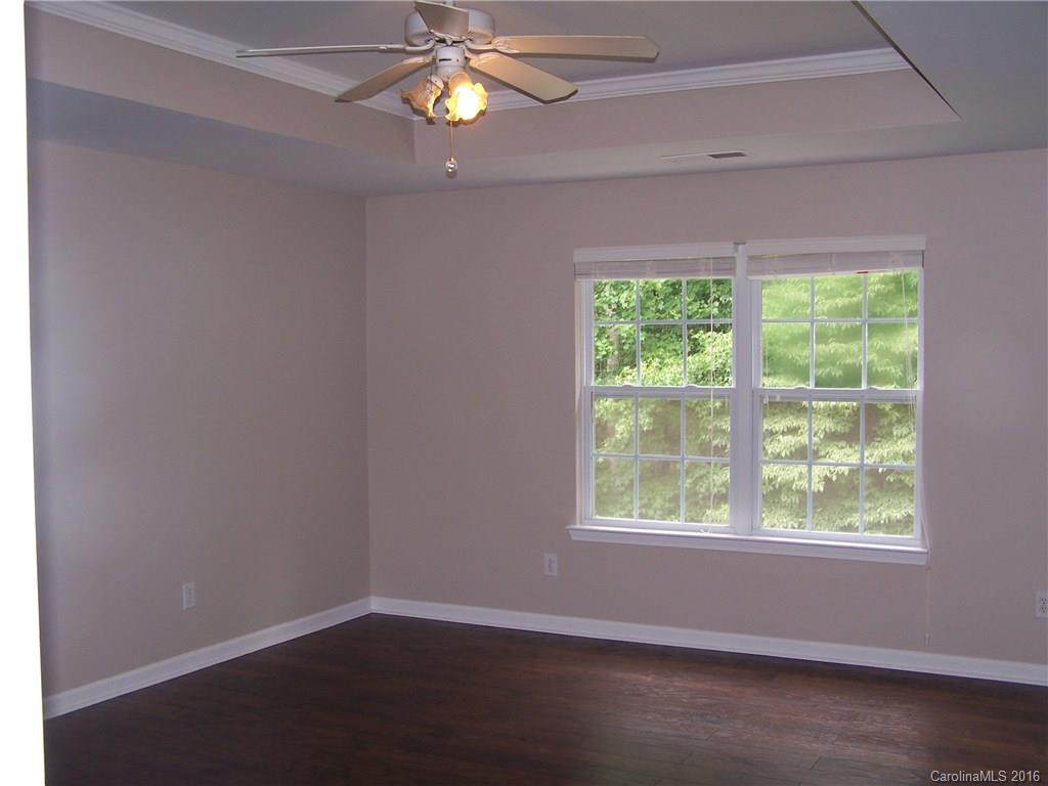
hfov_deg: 46.8
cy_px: 393
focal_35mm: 40
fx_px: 1211
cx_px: 524
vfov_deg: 36.0
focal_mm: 6.7
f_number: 2.8
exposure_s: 1/60
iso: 80
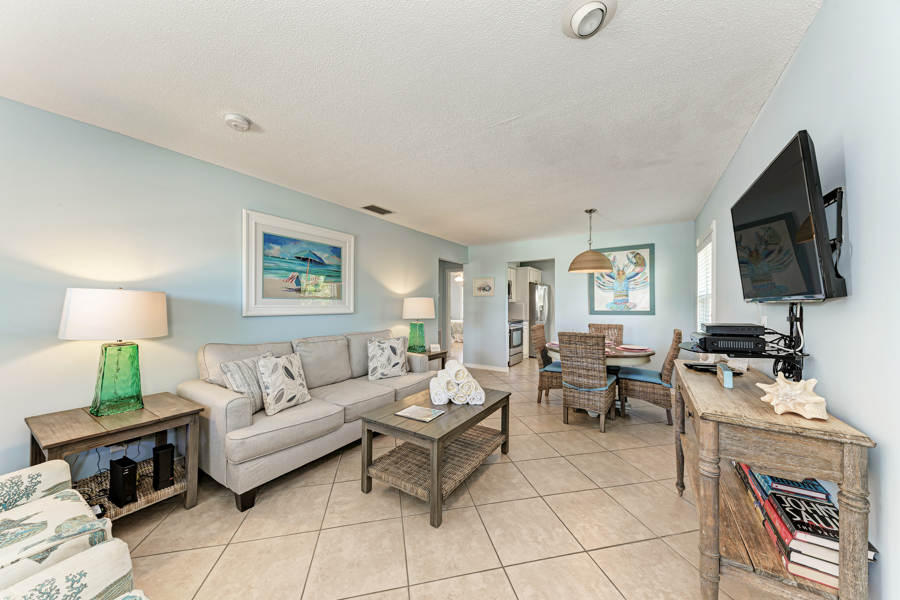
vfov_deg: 90.0
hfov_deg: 112.6
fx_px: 300
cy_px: 300
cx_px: 450
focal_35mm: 12
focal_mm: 12
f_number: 7.1
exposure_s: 1/4
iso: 100
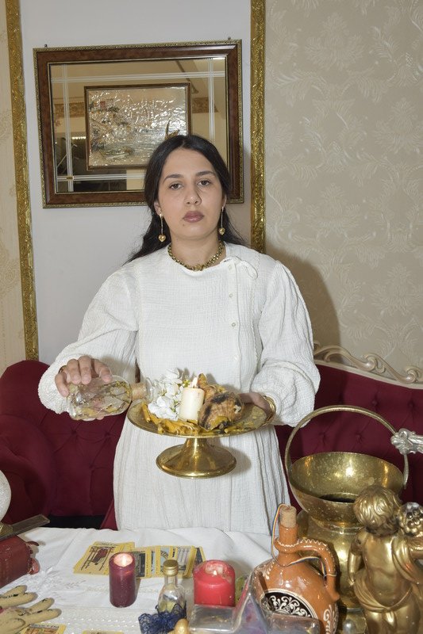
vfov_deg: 61.9
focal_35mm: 30
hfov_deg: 43.6
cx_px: 212
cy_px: 317
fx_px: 529
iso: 400
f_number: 5.6
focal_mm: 20
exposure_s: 1/60
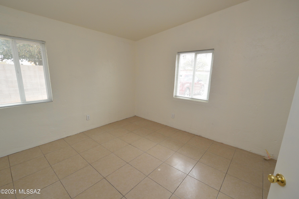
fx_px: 124
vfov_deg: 77.2
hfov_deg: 100.4
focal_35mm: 15
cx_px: 150
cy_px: 100
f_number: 5.6
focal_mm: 10
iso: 400
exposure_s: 1/125
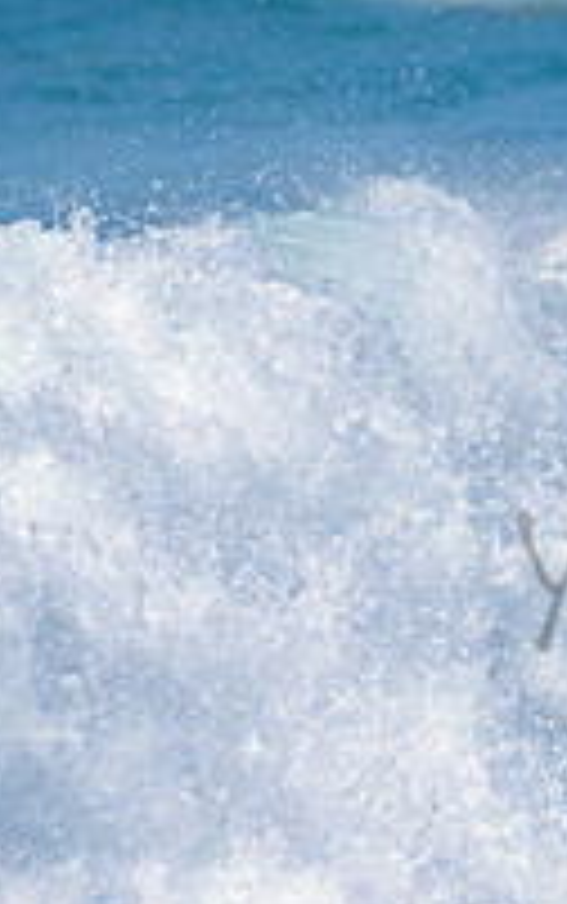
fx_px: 44458
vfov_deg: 1.2
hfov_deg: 0.7
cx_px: 687
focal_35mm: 1802
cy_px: 391
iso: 160
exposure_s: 1/2000
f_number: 5.6
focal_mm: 500
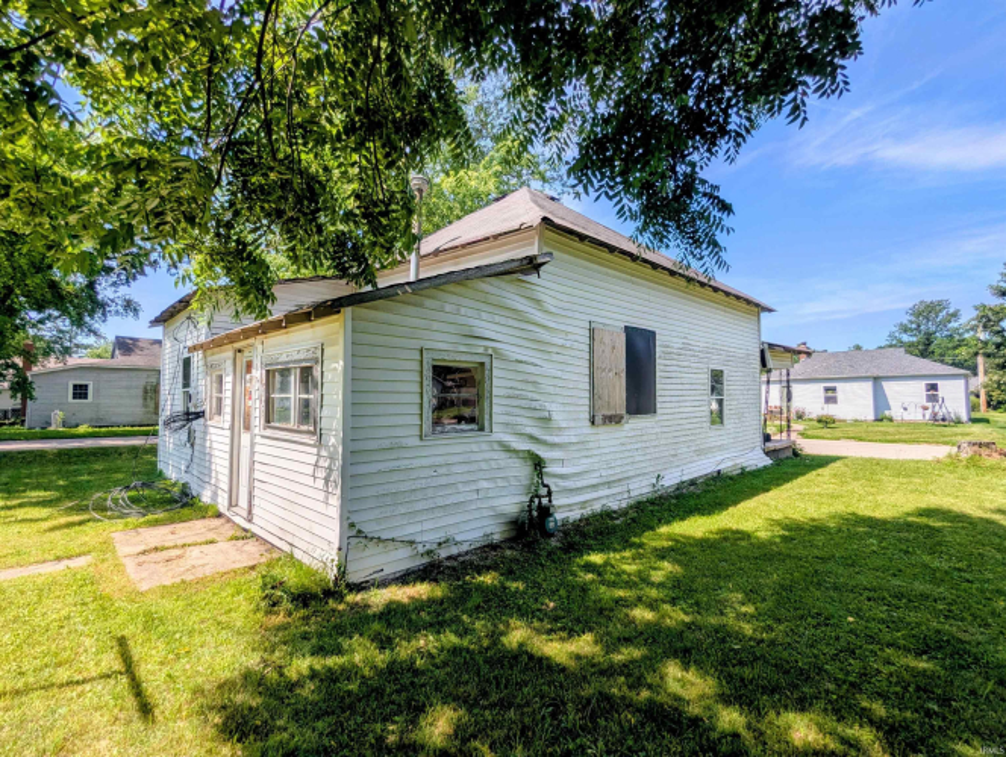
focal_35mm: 16
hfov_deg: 94.4
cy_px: 378
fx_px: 466
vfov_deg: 78.2
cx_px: 503
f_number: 2.2
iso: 48
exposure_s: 1/1789
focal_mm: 2.35
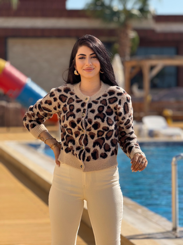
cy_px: 122
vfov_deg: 16.4
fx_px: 846
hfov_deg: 12.3
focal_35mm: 120
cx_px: 92
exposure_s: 1/1248
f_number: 2.8
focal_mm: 15.66
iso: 50
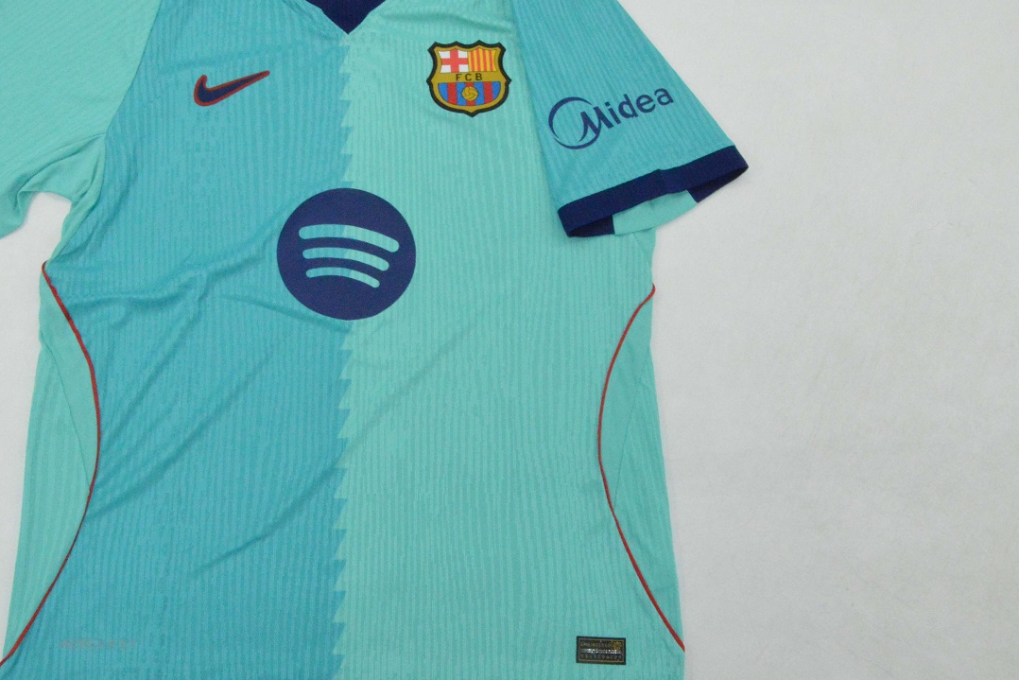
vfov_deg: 29.2
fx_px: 1302
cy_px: 295
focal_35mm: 46
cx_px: 406
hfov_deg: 42.5
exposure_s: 1/200
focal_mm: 22
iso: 6400
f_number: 25
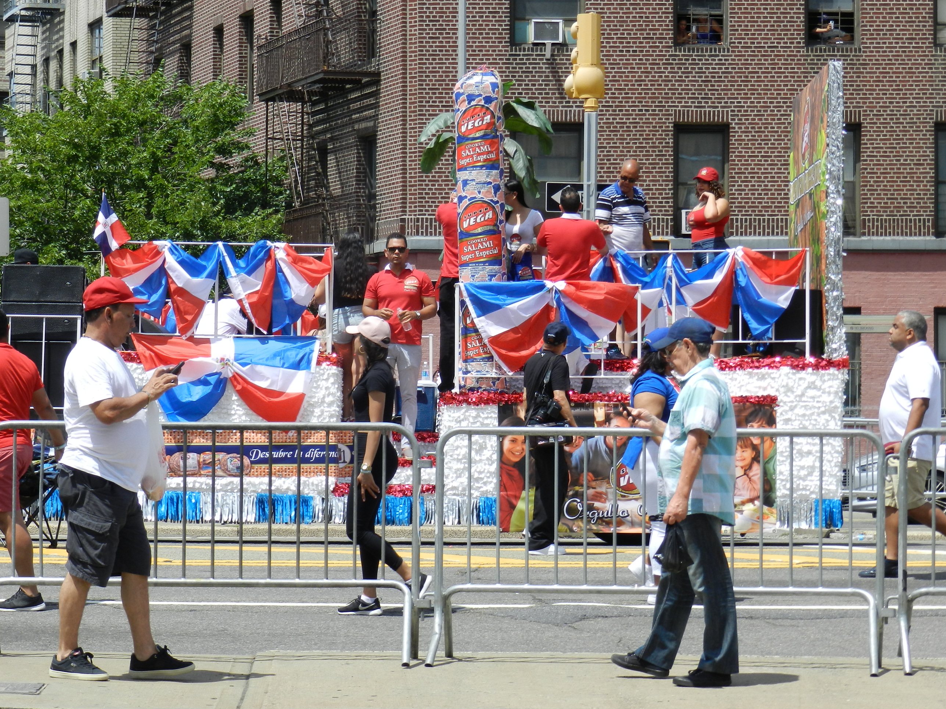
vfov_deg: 12.8
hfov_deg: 17.0
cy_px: 357
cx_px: 471
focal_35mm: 116
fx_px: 3170
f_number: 4.8
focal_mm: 20.5
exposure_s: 1/800
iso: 160
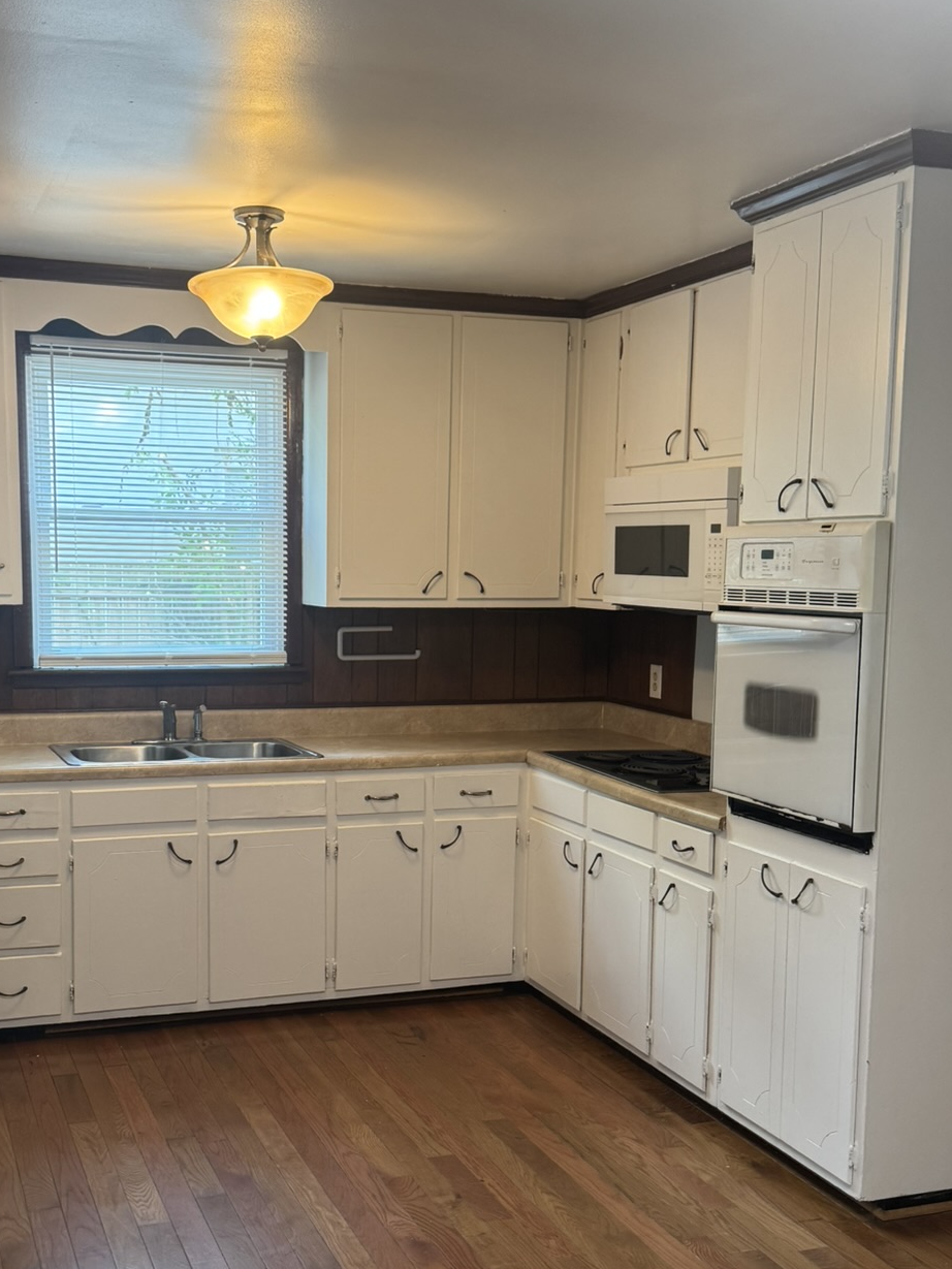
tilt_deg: -7.6
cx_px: 351
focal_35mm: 40
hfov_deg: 35.7
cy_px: 732
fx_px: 1467
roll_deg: +0.1
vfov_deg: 46.6
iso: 200
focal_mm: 6.76
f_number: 1.78
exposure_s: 1/120
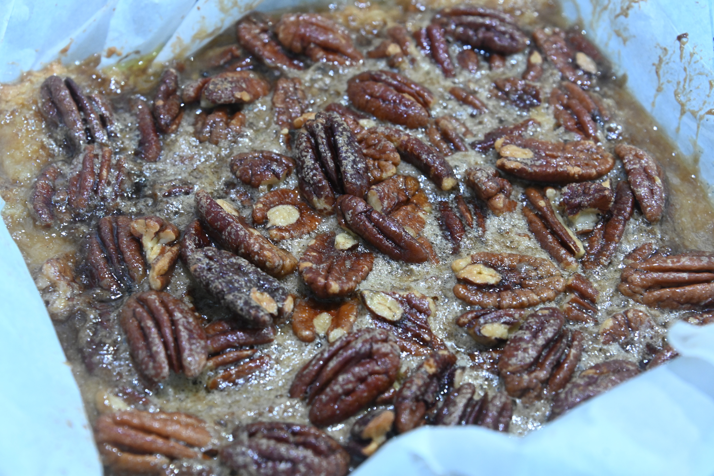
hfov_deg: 26.0
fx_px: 1547
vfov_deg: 17.5
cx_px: 357
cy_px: 238
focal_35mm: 78
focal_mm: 78
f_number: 8
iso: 3600
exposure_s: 1/80
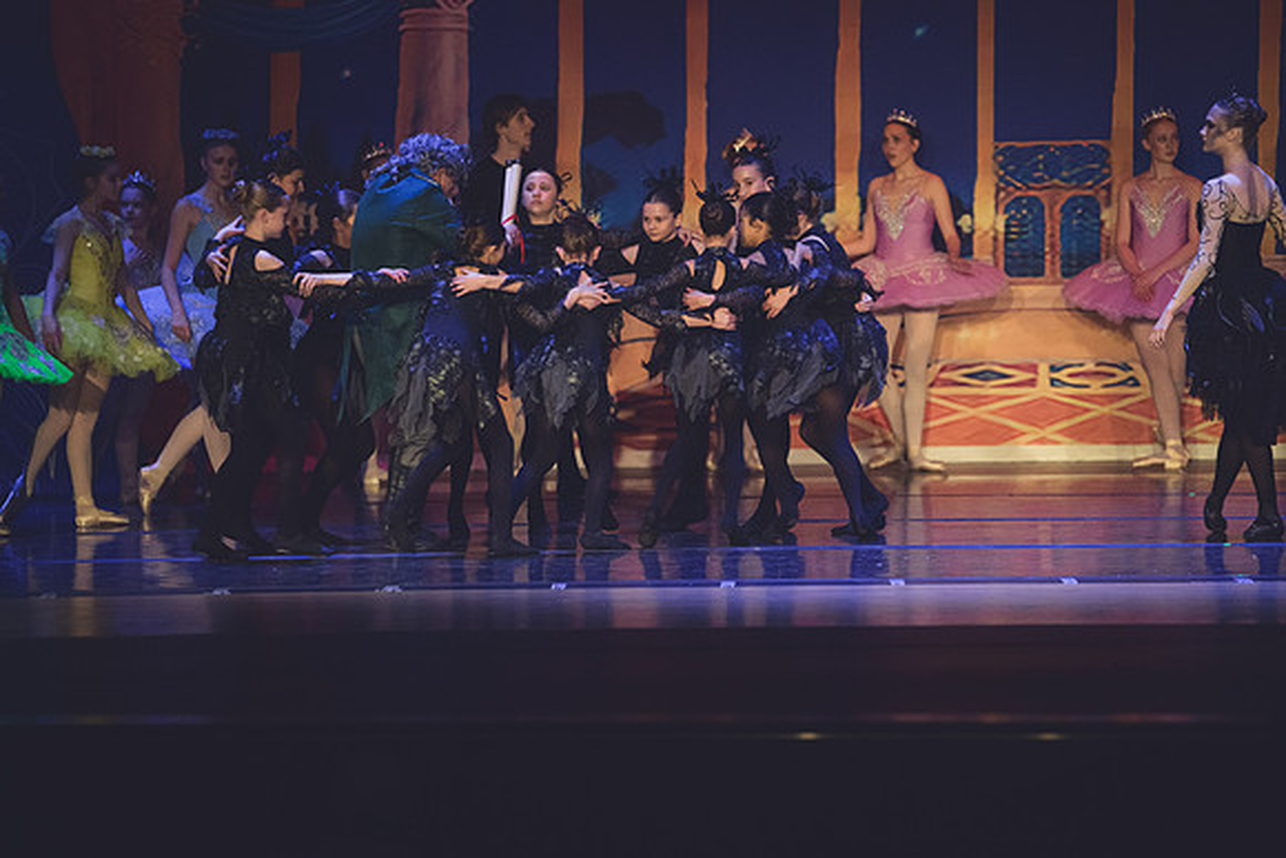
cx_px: 643
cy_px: 429
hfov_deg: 10.3
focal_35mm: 200
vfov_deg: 6.9
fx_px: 7146
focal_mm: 200
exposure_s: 1/320
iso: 9000
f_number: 2.8
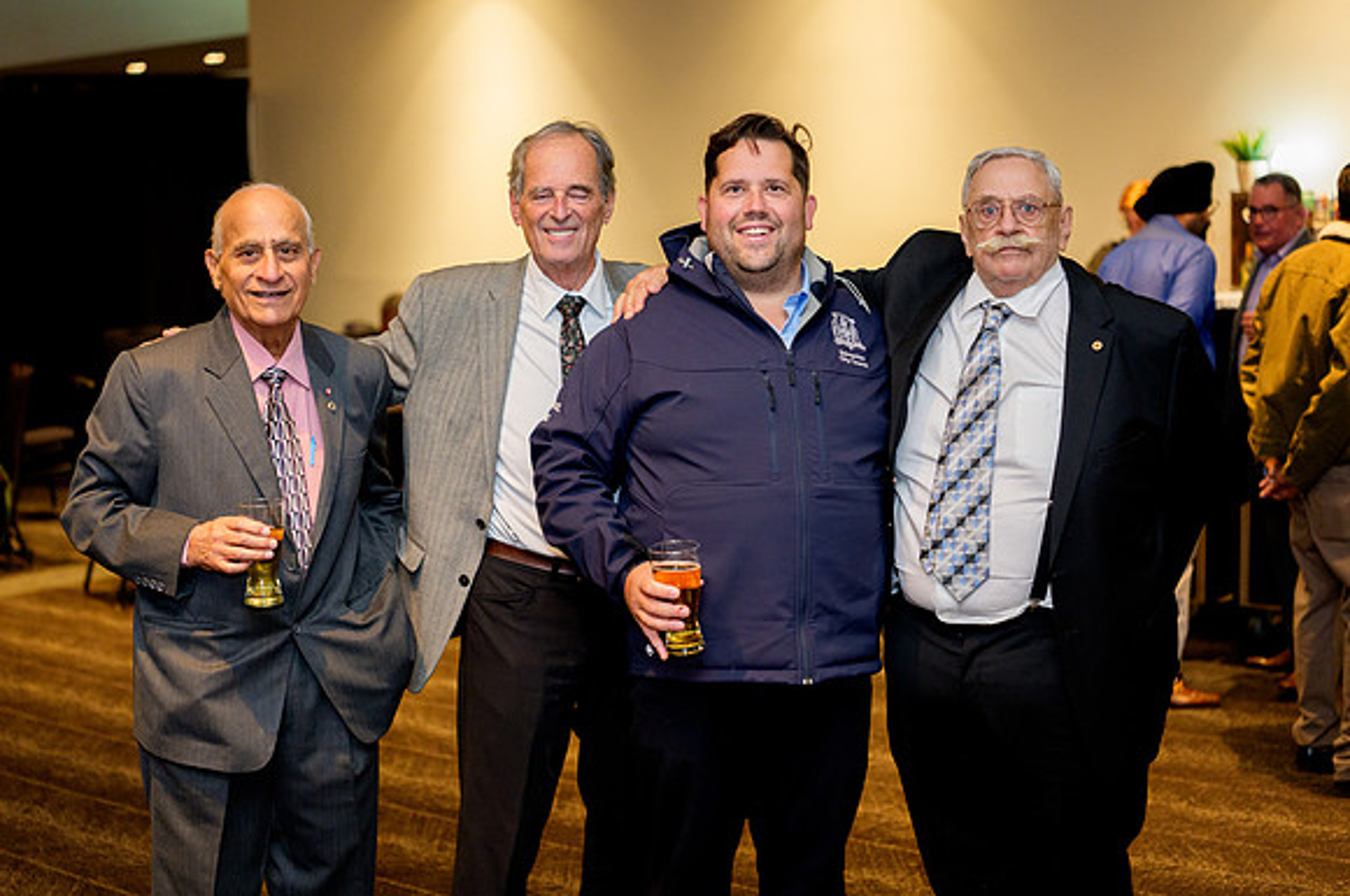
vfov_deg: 24.8
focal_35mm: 54
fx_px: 2035
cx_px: 635
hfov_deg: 36.7
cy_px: 433
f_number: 2
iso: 3200
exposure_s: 1/125
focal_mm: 50
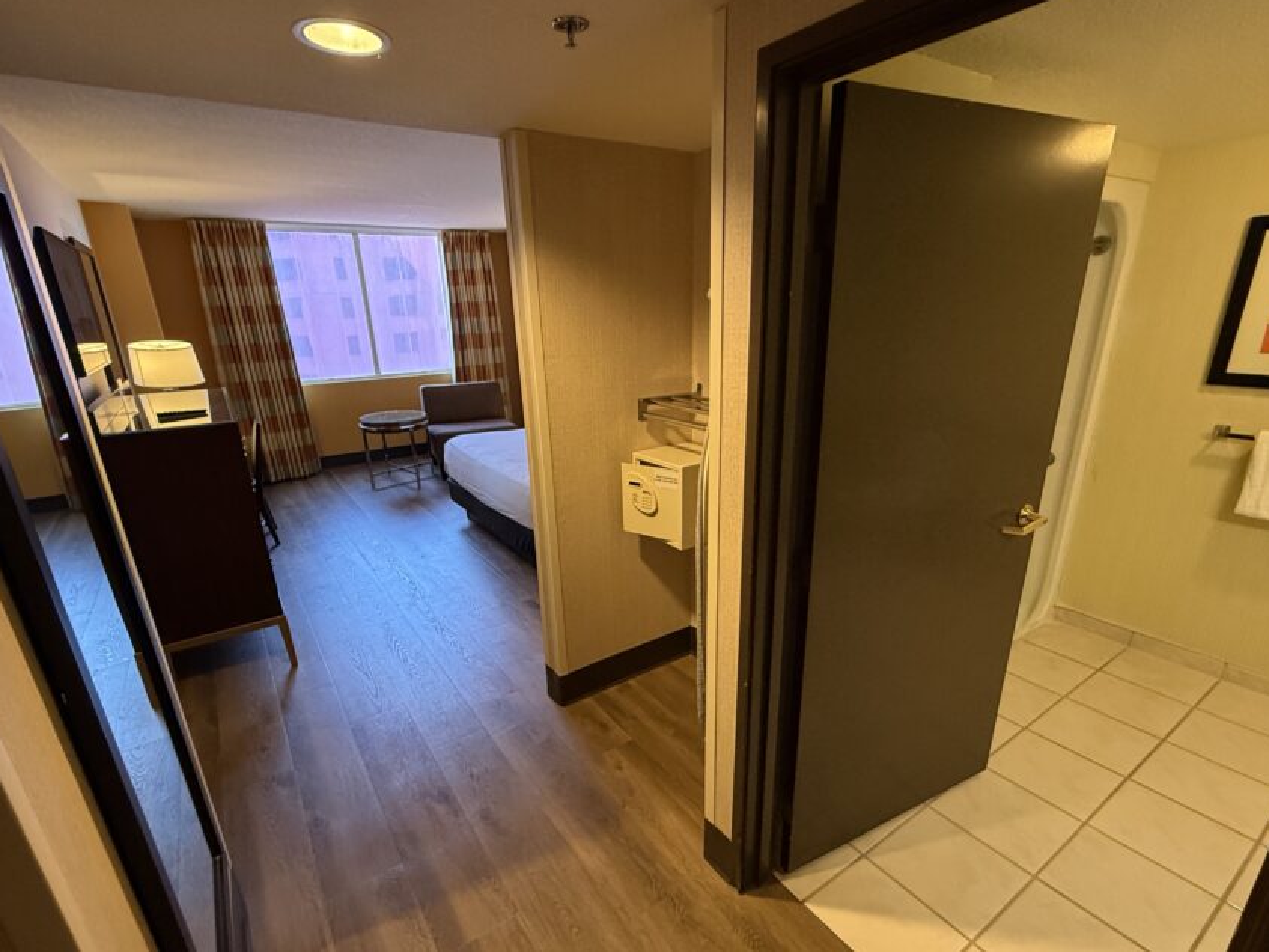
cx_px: 638
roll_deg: +1.7
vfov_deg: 74.5
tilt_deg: -19.3
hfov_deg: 91.0
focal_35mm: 17
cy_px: 520
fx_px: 623
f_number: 2.2
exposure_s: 1/120
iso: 640
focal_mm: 2.22
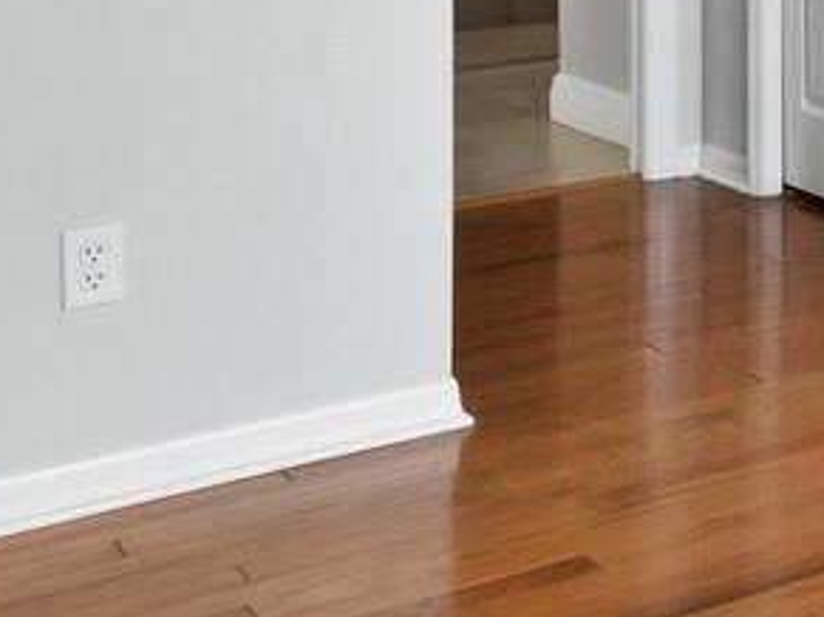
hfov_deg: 17.1
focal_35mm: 77
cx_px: 1729
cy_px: -287
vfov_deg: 17.4
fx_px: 1832
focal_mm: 7
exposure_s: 1/3
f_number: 11
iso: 400
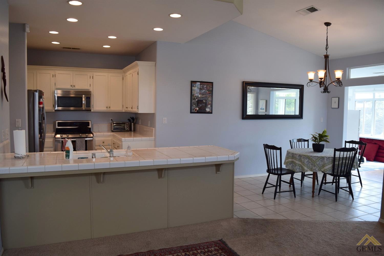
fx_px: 288
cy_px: 128
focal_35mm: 27
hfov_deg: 67.4
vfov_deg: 47.9
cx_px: 192
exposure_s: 1/100
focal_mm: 18
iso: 400
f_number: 5
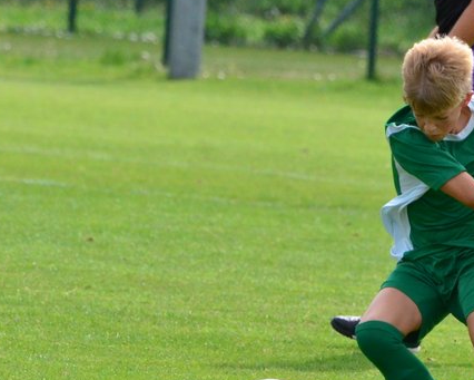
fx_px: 10819
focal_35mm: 771
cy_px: 226
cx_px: 488
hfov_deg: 2.5
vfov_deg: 2.0
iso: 2500
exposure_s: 1/4000
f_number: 8
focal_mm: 260
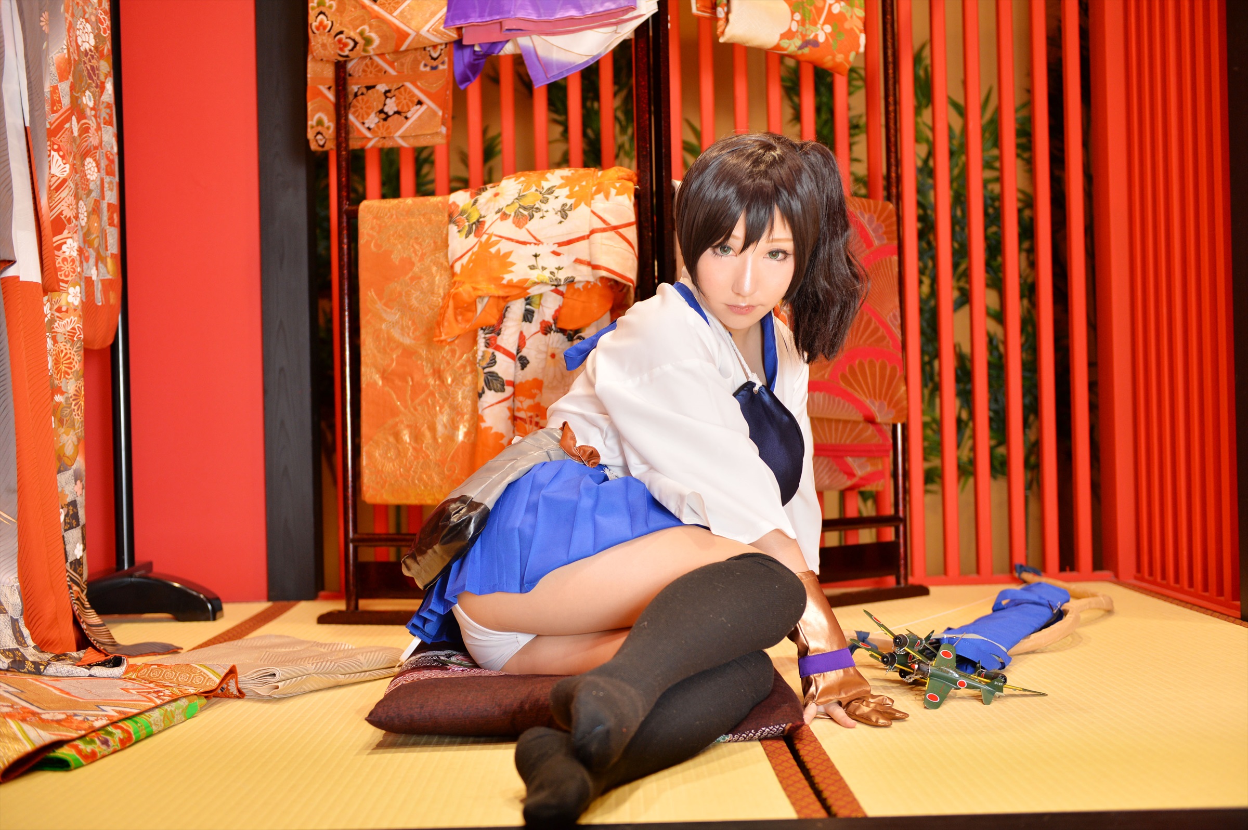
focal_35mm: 40
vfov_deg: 33.4
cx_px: 624
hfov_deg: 48.5
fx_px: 1386
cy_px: 415
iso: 400
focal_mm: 40
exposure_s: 1/250
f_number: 3.2
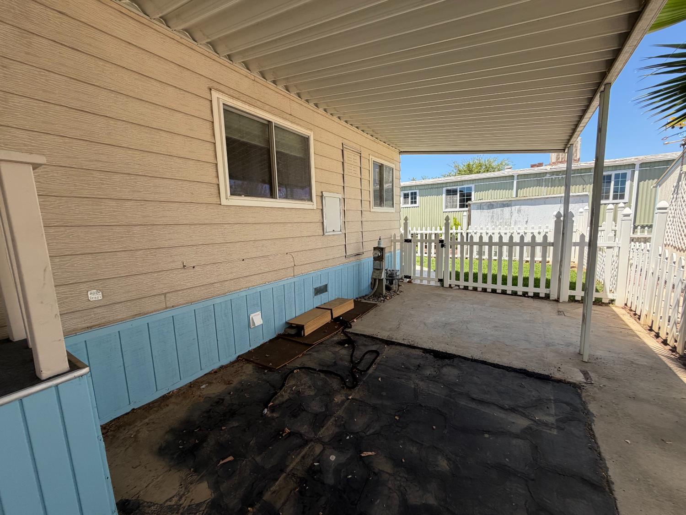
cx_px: 343
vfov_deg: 85.7
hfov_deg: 102.1
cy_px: 258
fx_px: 277
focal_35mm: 14
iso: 64
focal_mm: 2.22
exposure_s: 1/502
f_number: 2.2
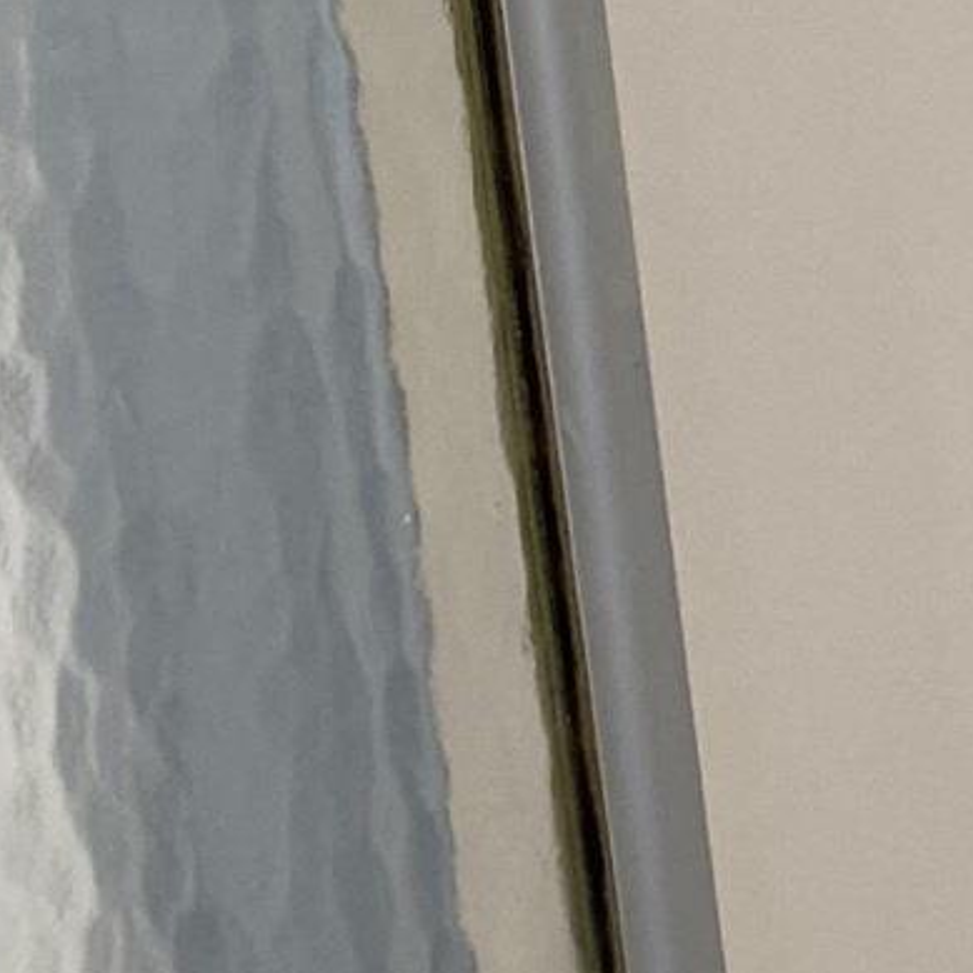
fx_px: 4325
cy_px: -490
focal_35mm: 136
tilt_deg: -8.4
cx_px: 2134
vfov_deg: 12.2
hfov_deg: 11.2
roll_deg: +3.1
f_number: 1.8
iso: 100
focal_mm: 4.25
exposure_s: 1/120
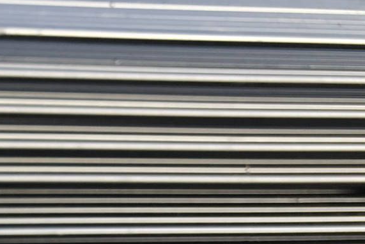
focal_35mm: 102
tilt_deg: -29.5
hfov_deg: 17.6
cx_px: -206
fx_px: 1034
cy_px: 409
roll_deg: -2.2
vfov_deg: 12.5
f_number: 1.8
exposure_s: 1/33
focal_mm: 3.99
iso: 25
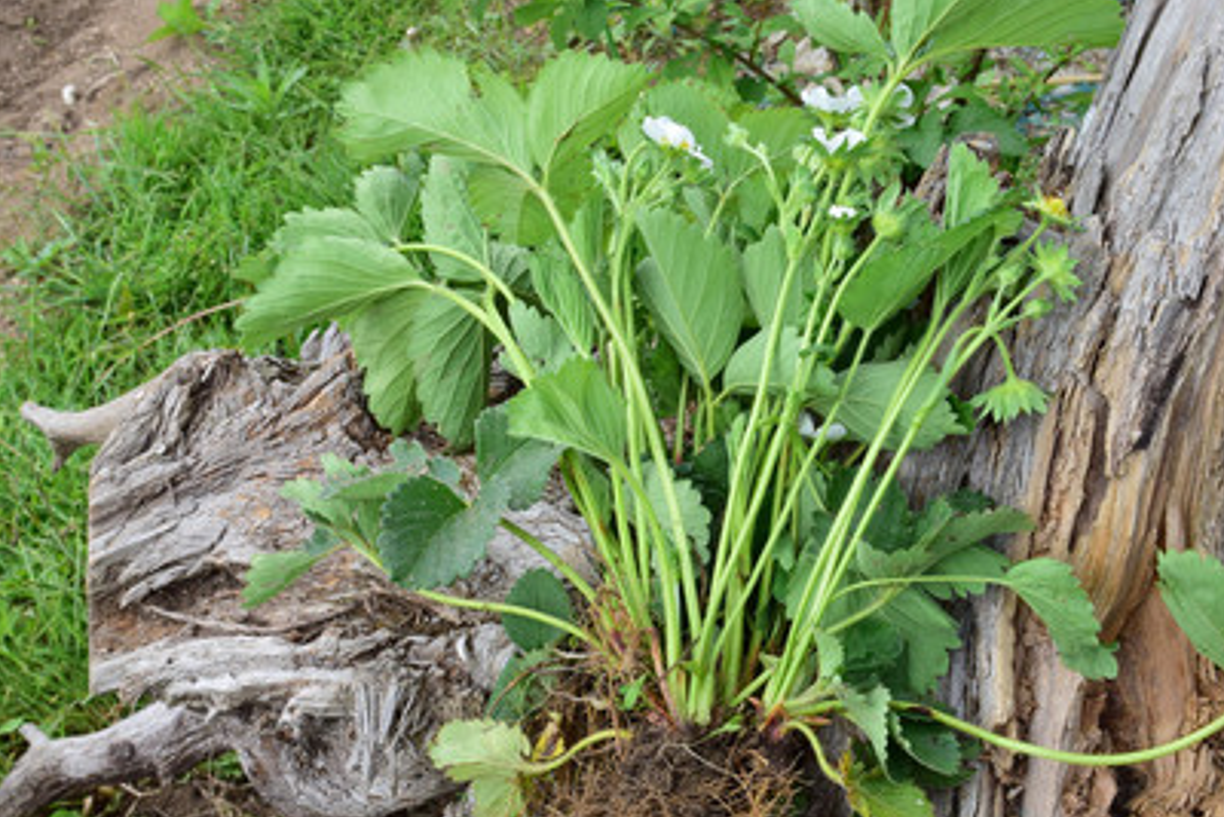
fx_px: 1996
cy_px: 468
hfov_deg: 34.0
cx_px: 719
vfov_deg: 23.1
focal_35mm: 59
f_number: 14
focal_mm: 29
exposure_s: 1/125
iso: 400
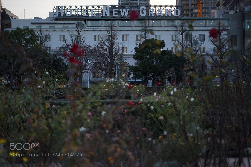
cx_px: 126
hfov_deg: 39.6
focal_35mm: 50
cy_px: 84
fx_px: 349
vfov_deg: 27.0
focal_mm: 50
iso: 2000
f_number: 1.8
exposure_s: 1/8000
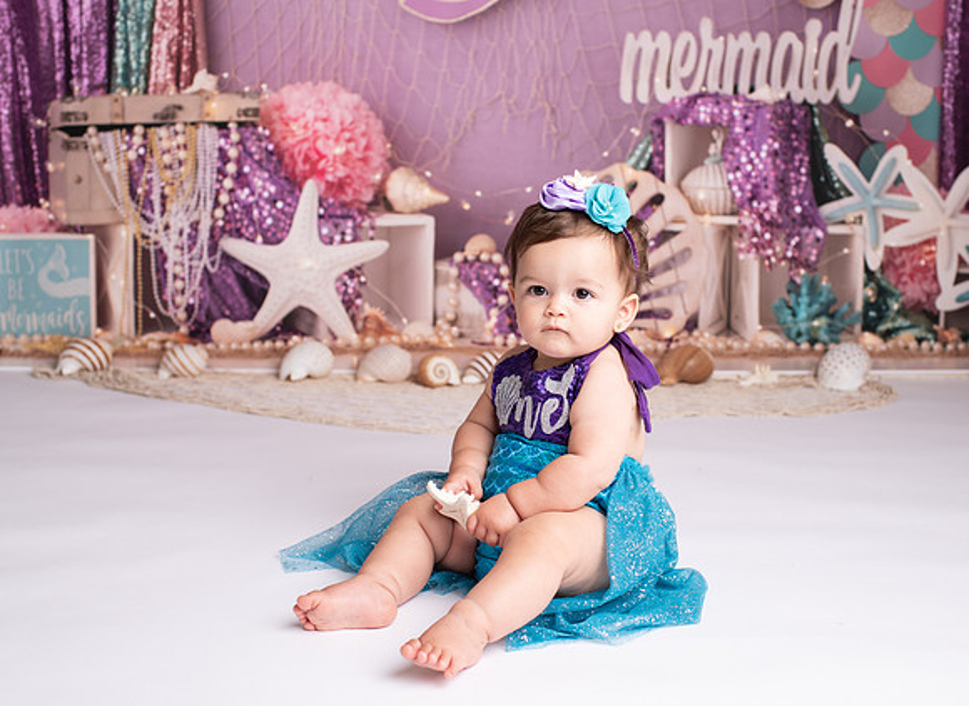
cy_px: 363
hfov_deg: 43.5
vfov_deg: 32.5
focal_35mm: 44
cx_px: 496
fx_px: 1214
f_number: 4
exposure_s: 1/200
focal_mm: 35
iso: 200
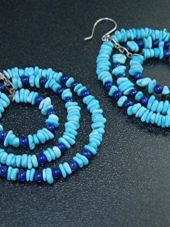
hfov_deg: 24.0
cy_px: 113
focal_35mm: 61
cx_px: 94
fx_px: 399
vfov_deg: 31.7
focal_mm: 8.1
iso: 565
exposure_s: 1/30
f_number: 7.6
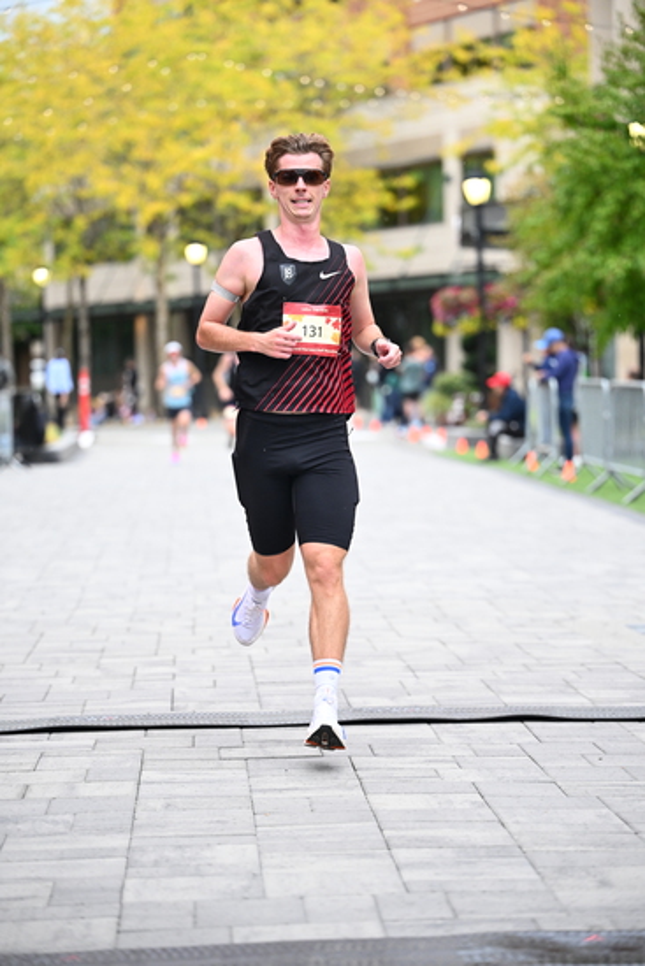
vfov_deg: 18.6
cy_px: 483
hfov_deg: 12.5
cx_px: 322
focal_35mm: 110
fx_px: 2954
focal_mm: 110
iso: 1600
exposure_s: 1/1250
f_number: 2.8
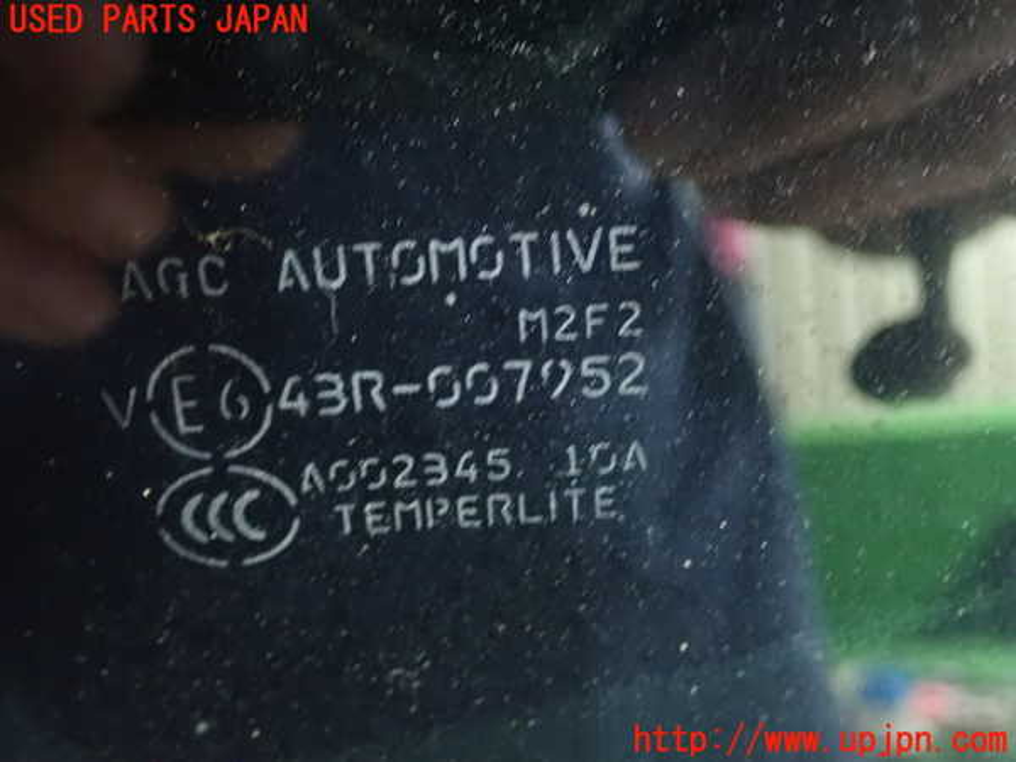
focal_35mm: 46
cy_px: 381
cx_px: 508
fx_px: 1350
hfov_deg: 41.2
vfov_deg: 31.5
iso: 1600
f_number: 3.1
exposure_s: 1/6
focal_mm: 8.41
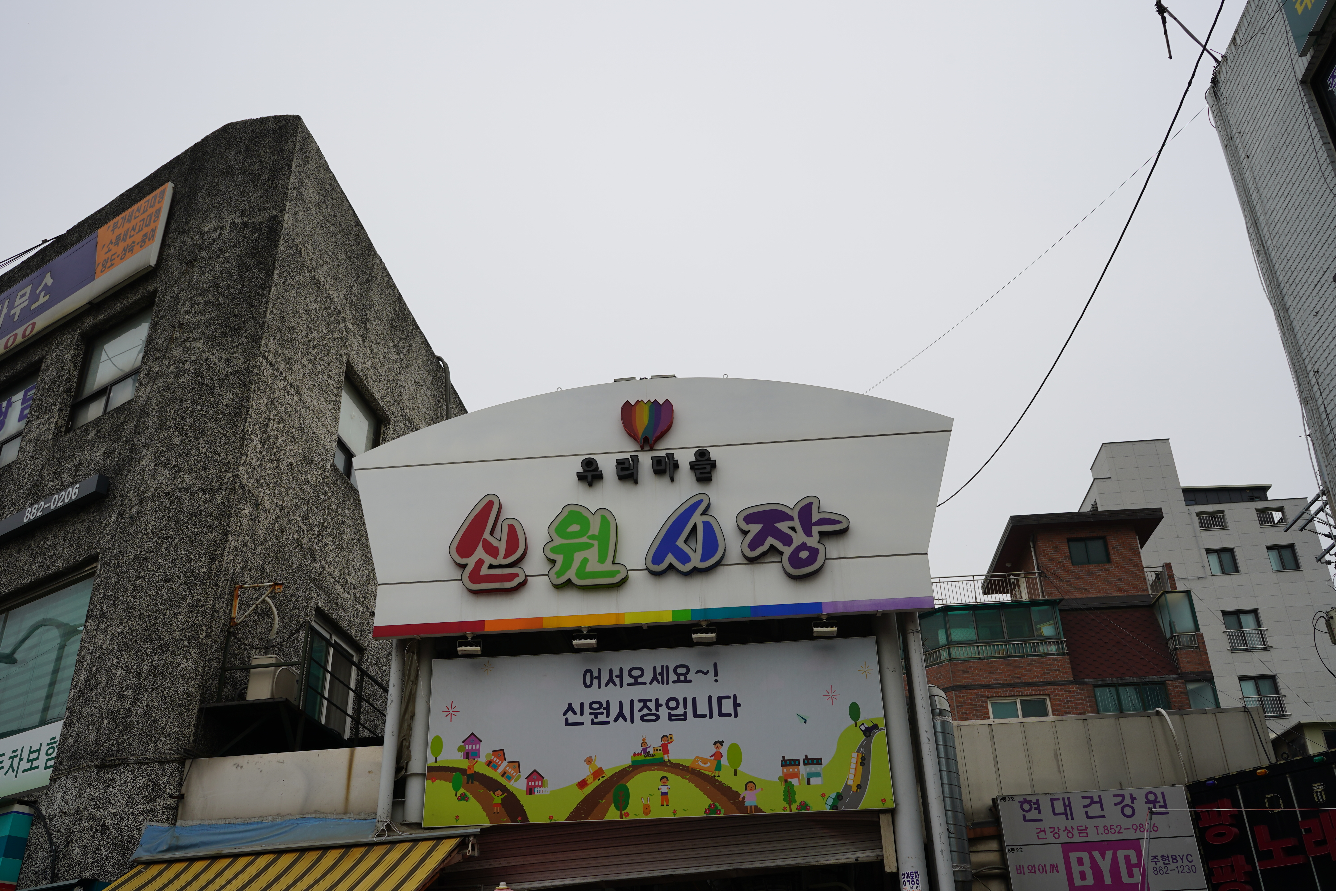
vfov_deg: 42.3
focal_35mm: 31
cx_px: 668
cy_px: 446
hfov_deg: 60.3
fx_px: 1150
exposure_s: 1/200
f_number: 10
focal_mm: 31
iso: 100
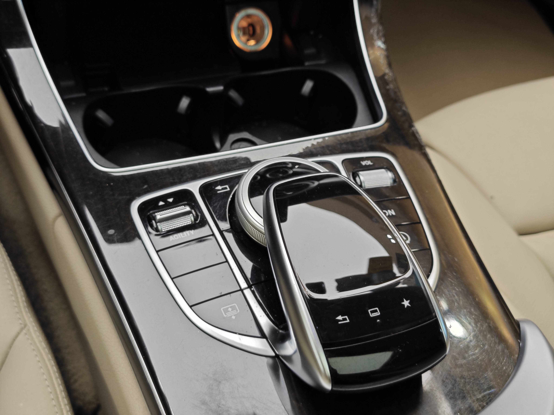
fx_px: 736
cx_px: 277
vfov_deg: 31.5
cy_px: 208
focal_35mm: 46
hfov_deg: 41.2
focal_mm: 8.7
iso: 160
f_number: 1.9
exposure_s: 1/43.5
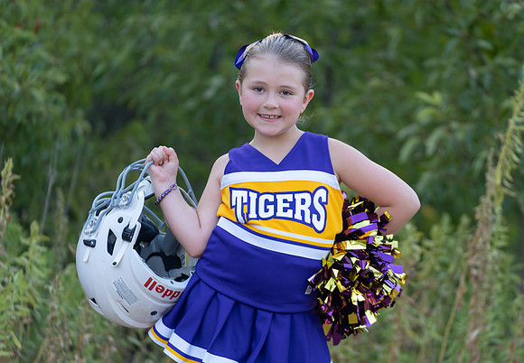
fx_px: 2410
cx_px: 304
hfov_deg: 12.4
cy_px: 199
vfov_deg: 8.6
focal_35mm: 164
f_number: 2.8
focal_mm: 140
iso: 200
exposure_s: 1/320
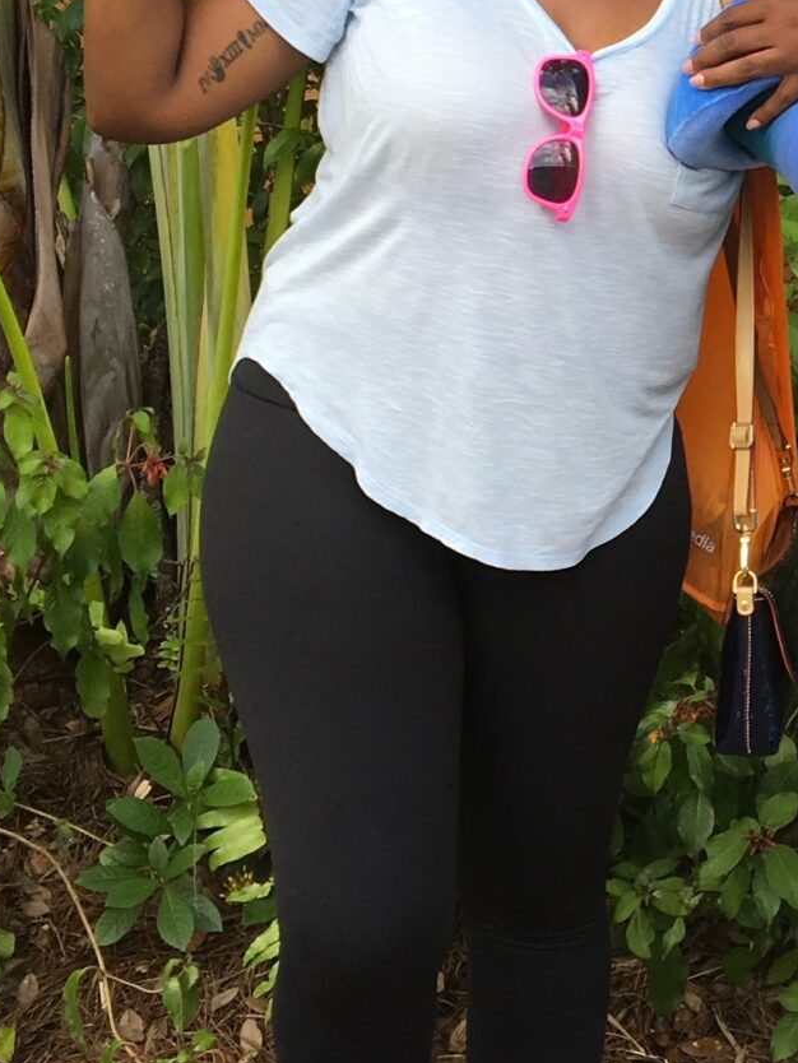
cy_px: 233
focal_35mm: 89
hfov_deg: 16.0
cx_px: 922
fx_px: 2734
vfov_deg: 21.8
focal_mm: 4.15
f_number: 2.2
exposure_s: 1/179
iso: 25
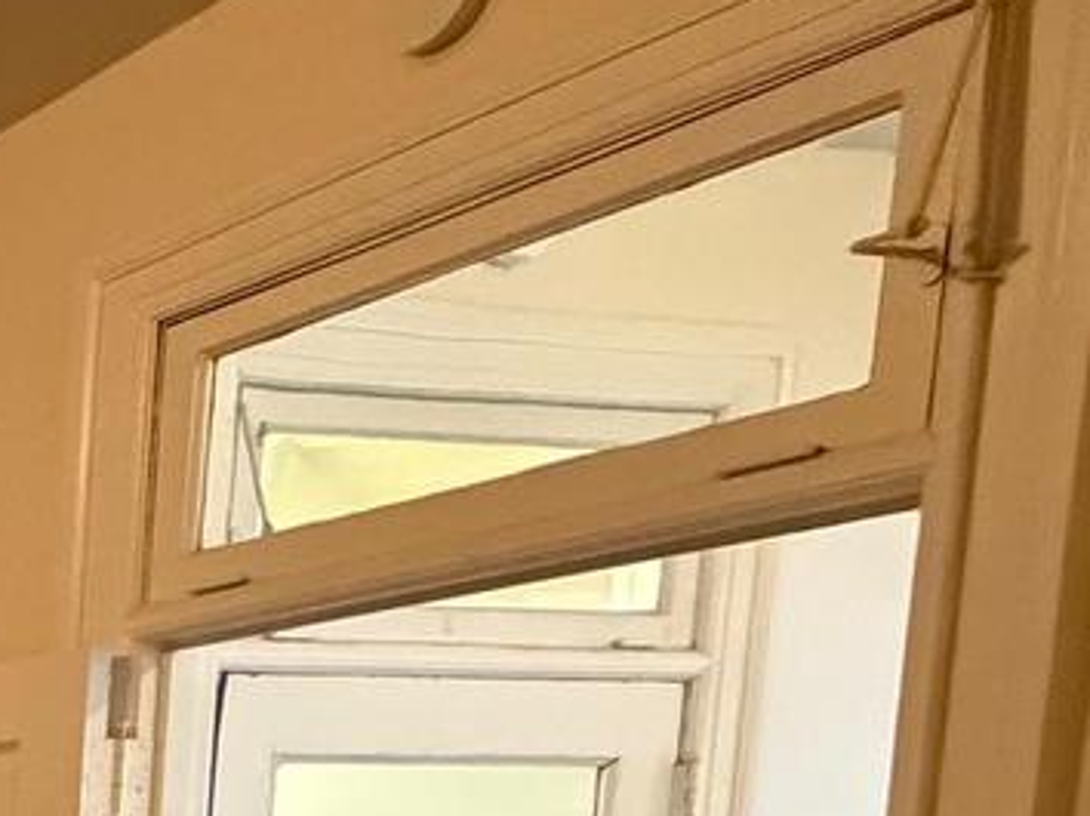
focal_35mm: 57
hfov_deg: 19.4
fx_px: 1794
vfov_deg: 22.1
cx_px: -1078
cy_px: 1155
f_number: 2.2
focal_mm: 2.22
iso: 640
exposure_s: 1/60
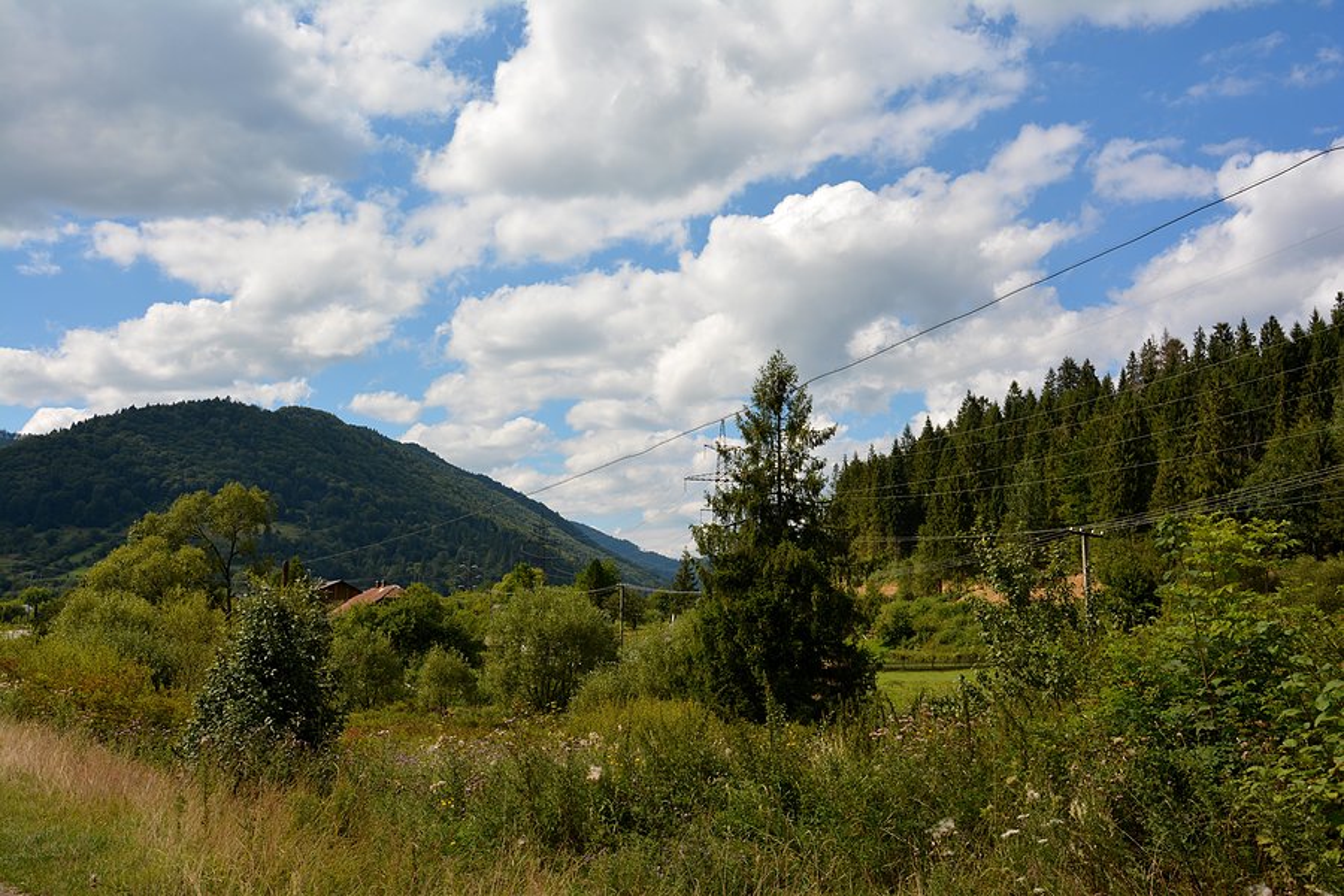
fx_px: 1344
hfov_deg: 53.1
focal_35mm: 36
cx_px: 672
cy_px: 448
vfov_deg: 36.9
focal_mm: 24
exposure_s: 1/200
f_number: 10
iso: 100
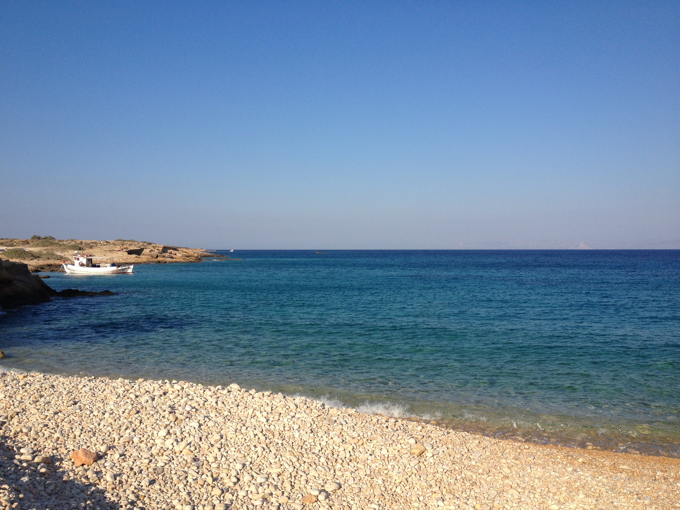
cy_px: 255
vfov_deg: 40.7
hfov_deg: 52.6
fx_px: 688
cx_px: 340
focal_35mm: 35
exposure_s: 1/2123
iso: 50
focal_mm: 4.28
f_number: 2.4
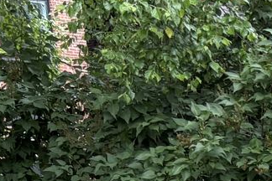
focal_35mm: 160
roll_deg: +1.8
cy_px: 447
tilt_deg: -13.4
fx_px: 1209
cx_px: 727
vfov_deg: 7.9
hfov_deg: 10.4
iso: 40
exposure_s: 1/121
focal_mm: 5.96
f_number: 1.6
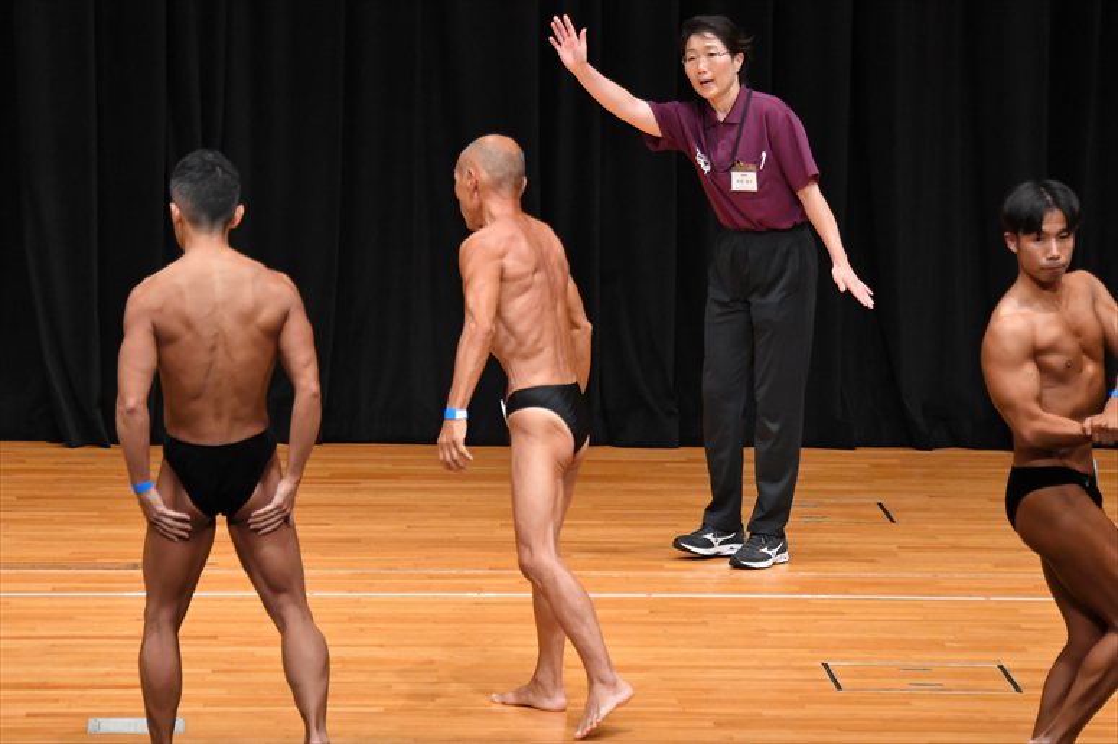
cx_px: 559
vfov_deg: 5.4
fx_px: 7915
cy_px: 372
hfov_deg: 8.1
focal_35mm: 255
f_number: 5.6
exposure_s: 1/400
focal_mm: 170
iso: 4000
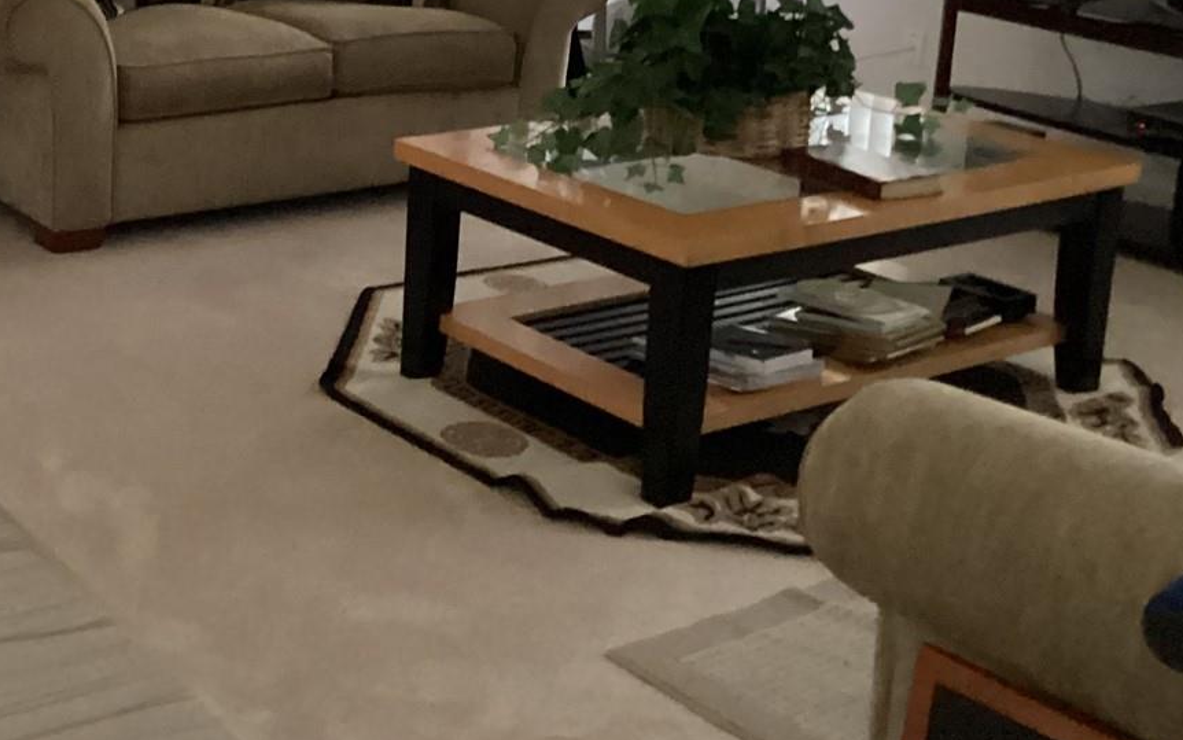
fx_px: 1967
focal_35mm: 61
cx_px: 183
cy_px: -23
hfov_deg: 32.3
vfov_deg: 20.5
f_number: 2.4
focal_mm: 3.3
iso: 640
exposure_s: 1/24
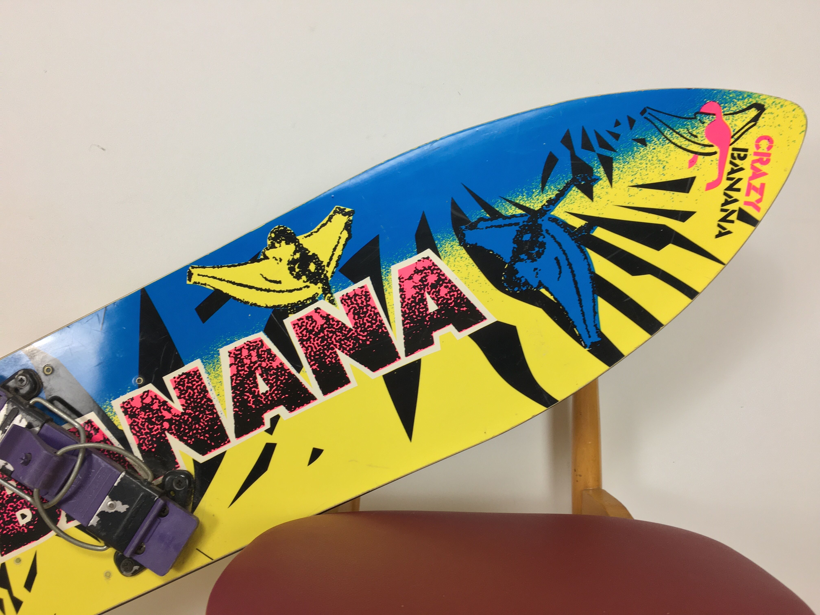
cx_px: 410
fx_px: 687
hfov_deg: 61.7
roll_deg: -0.6
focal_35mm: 29
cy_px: 308
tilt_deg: -2.5
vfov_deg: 48.2
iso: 32
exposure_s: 1/33
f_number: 2.2
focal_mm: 4.15
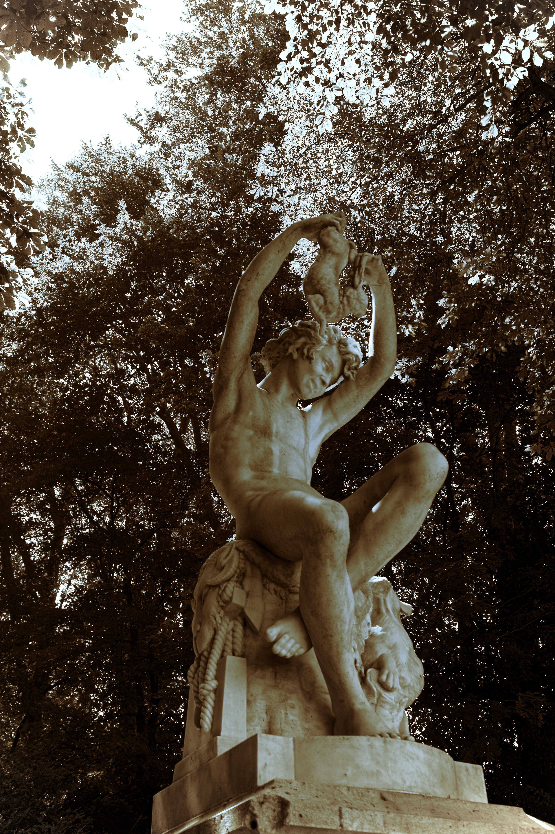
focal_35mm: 36
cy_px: 417
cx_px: 278
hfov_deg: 36.8
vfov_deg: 53.2
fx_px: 833
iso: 100
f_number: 5.6
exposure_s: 1/80
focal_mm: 24
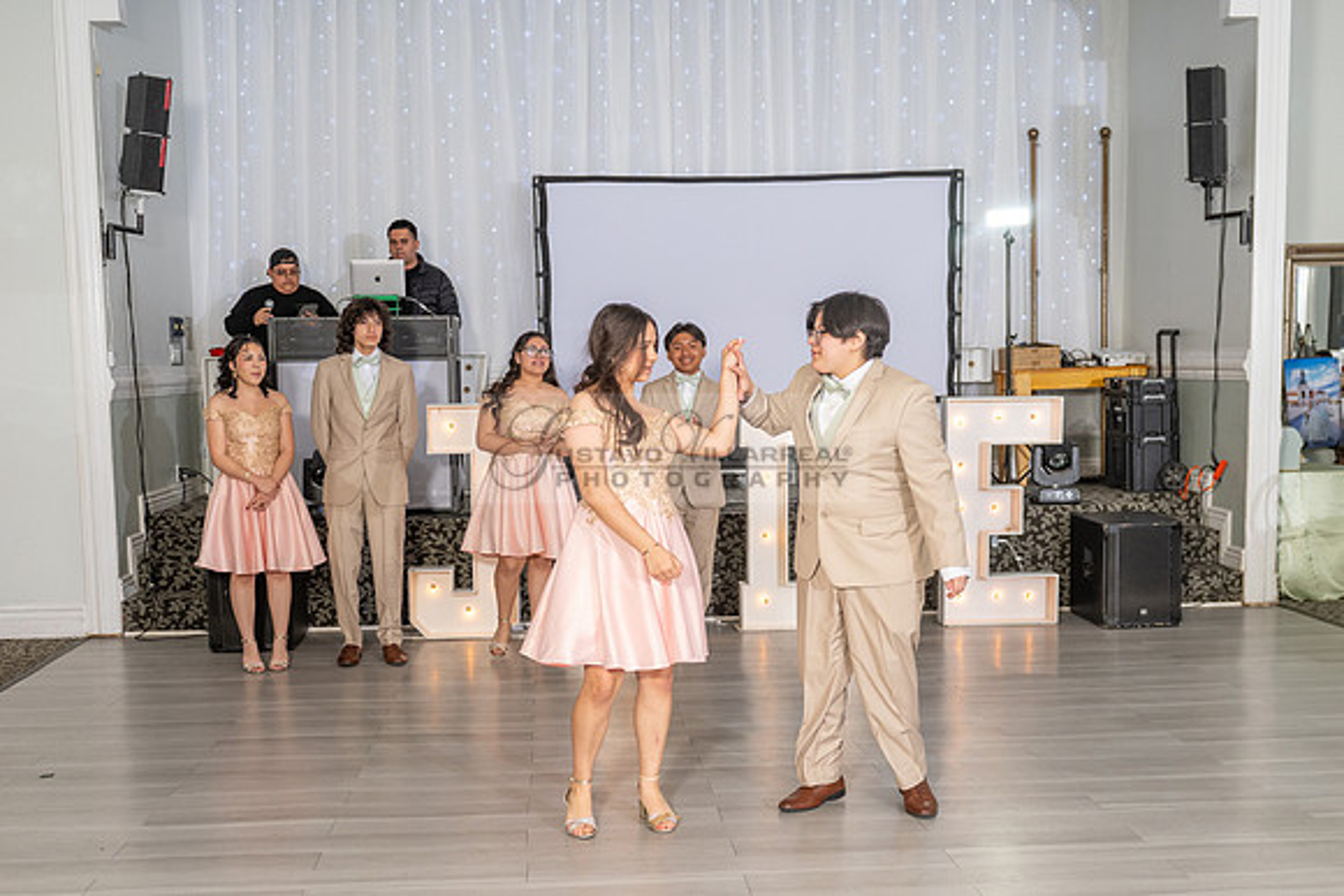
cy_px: 554
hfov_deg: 43.1
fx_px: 1703
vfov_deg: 29.4
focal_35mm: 46
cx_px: 658
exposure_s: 1/200
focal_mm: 28
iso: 500
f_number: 3.5
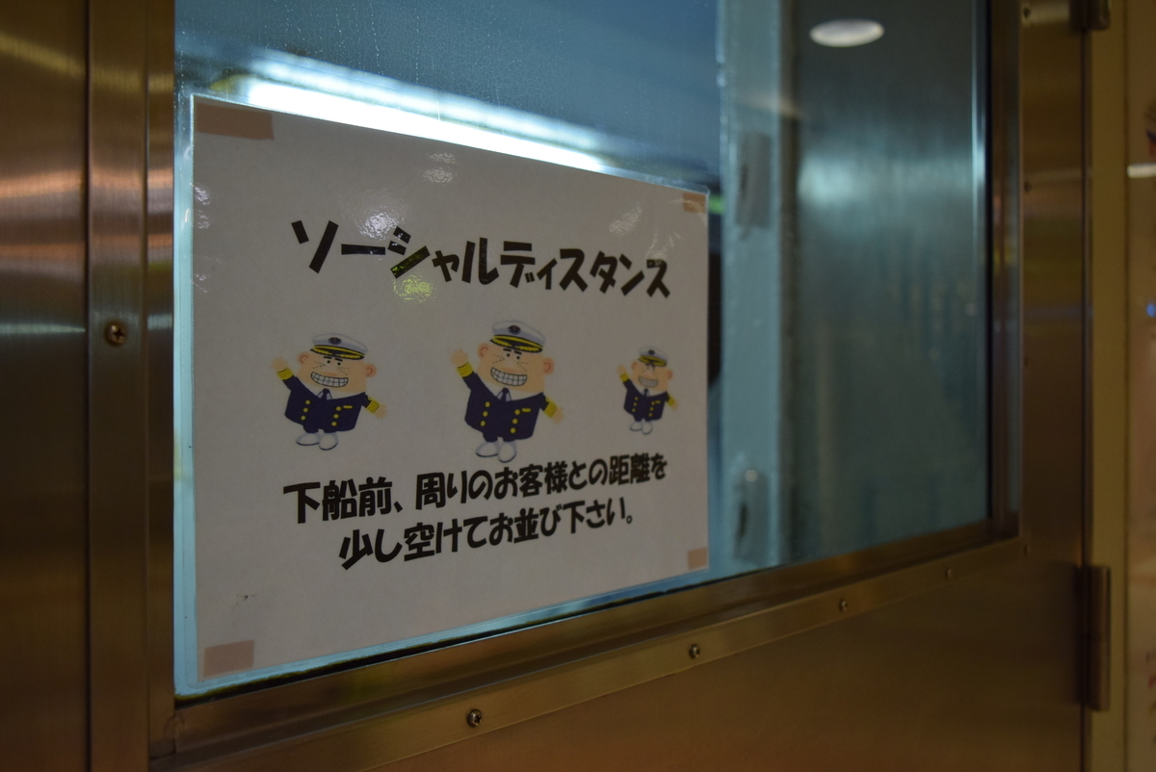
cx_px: 578
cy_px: 386
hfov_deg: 57.2
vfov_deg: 40.0
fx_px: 1060
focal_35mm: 33
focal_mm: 22
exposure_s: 1/60
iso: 720
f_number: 4
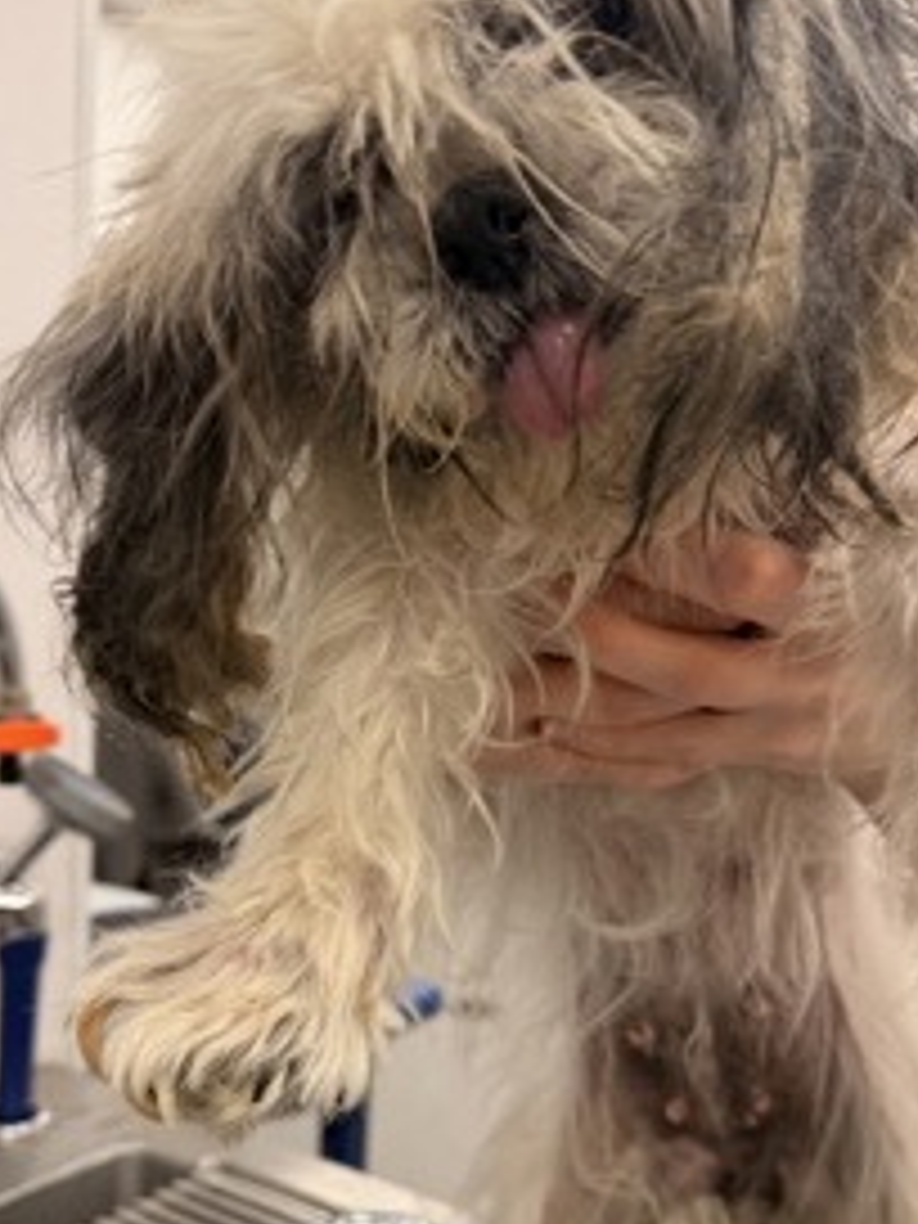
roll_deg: -1.9
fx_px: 1308
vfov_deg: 49.8
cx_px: 457
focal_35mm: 37
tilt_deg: -7.9
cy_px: 742
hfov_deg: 38.7
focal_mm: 6.76
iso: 200
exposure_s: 1/120
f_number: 1.78
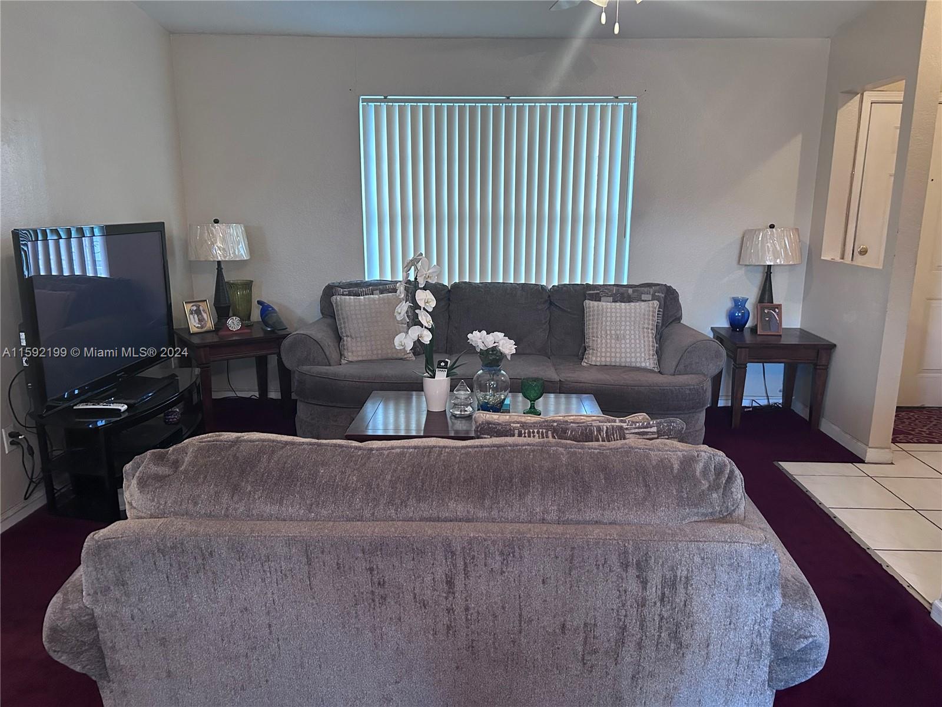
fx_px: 708
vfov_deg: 53.1
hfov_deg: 67.3
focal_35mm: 26
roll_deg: +0.0
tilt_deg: -11.2
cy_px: 354
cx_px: 471
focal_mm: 5.7
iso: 400
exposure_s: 1/60
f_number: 1.5
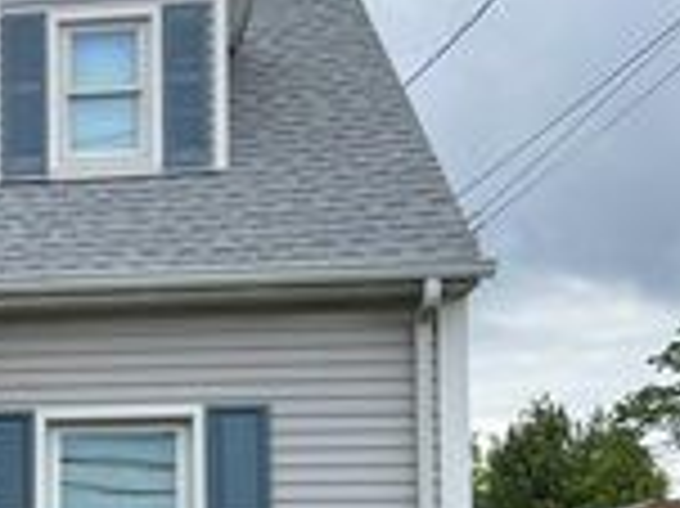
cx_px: -347
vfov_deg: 16.7
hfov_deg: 19.7
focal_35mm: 86
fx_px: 1688
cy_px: 542
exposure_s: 1/2123
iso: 50
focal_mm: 5.7
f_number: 1.5
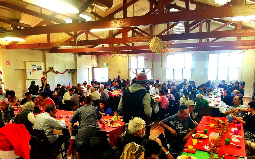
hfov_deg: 61.2
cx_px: 127
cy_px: 96
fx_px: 215
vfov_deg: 40.4
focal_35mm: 31
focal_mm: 4.15
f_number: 2.2
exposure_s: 1/33
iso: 125
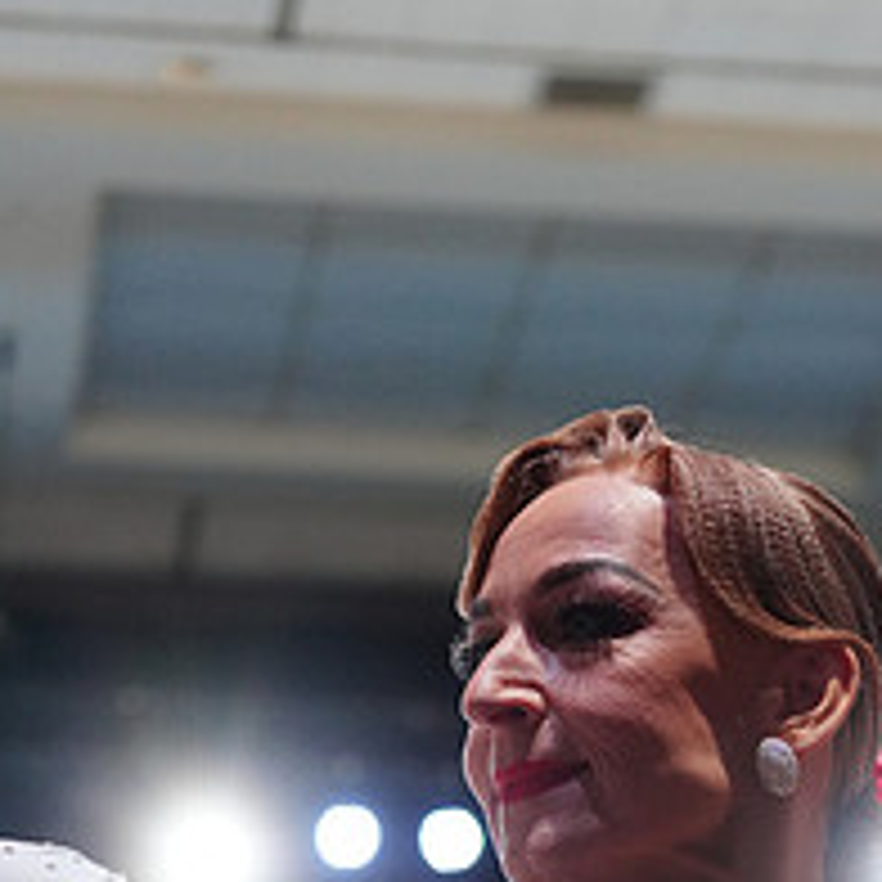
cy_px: 1192
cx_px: 821
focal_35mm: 176
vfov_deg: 9.7
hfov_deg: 9.9
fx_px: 5074
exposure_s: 1/320
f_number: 4
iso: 2500
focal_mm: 70
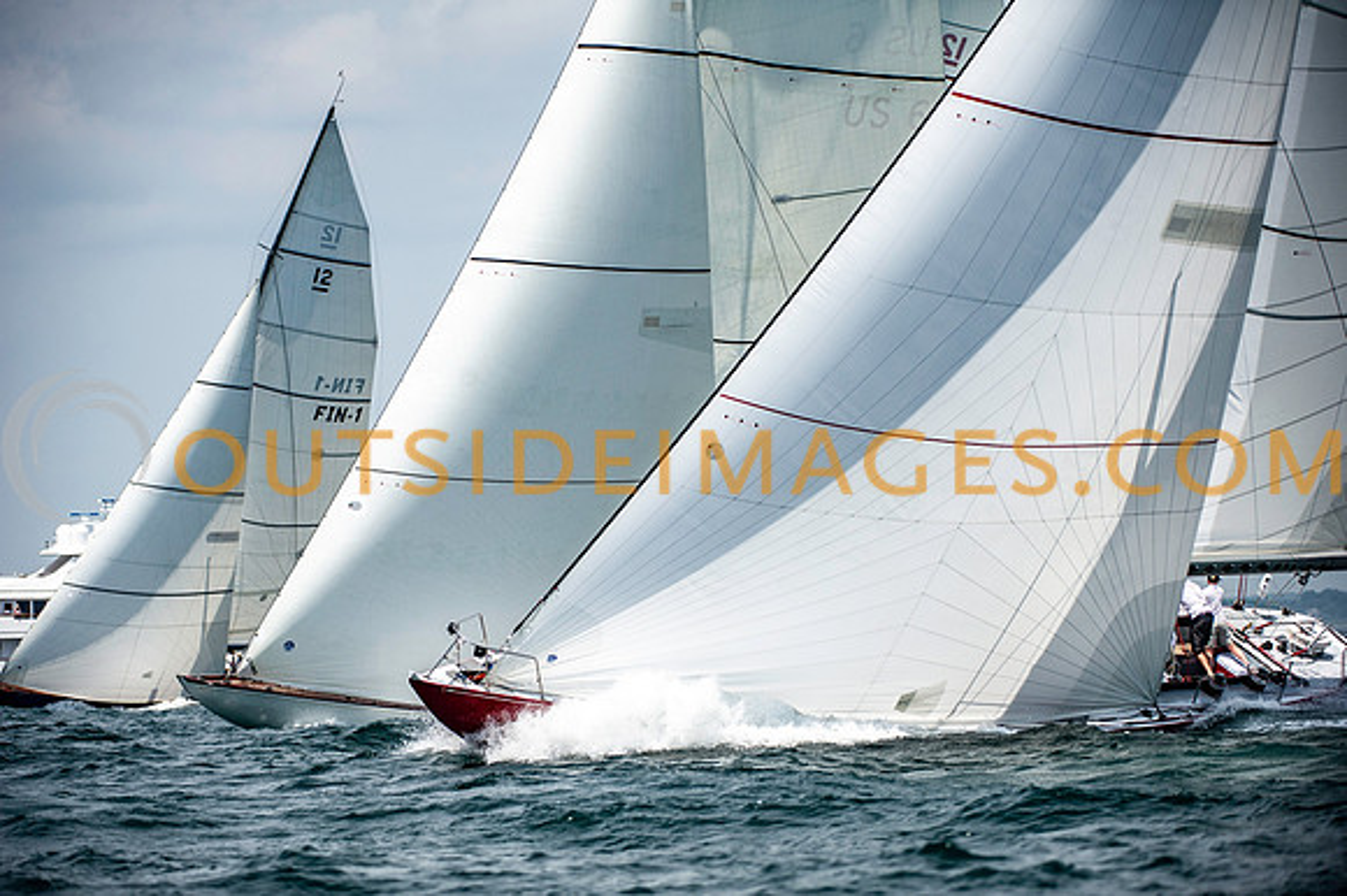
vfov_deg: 6.9
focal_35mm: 200
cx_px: 674
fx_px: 7479
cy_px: 448
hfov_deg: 10.3
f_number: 5
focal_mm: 200
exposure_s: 1/4000
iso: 400
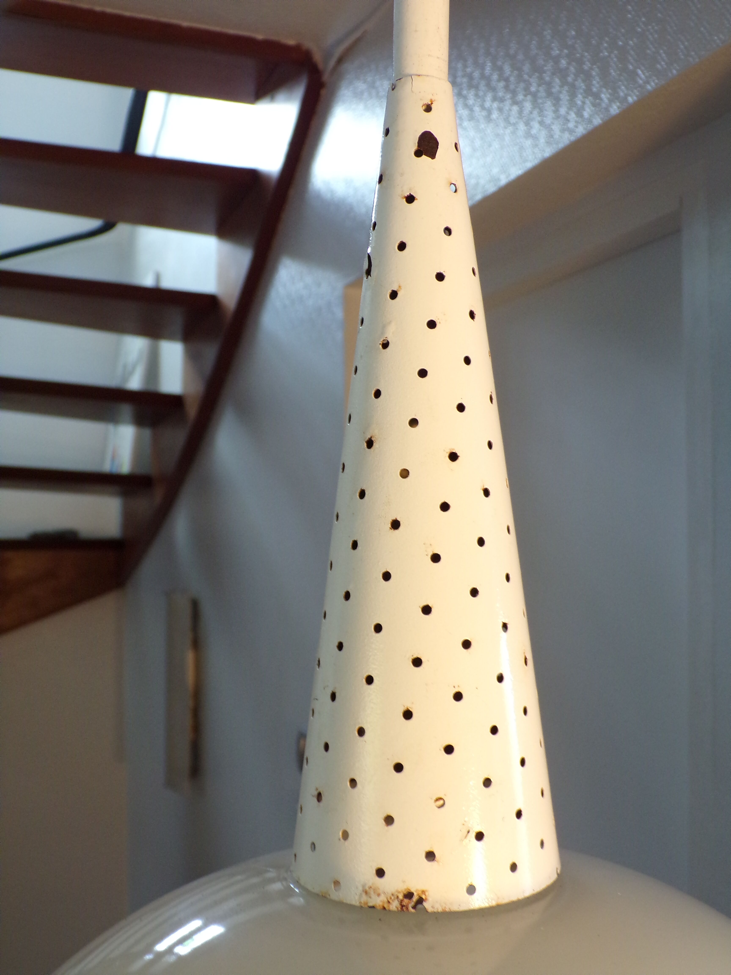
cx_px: 366
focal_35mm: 37
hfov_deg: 38.7
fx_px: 1042
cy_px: 488
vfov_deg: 50.1
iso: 222
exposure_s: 1/17
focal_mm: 6.6
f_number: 3.3
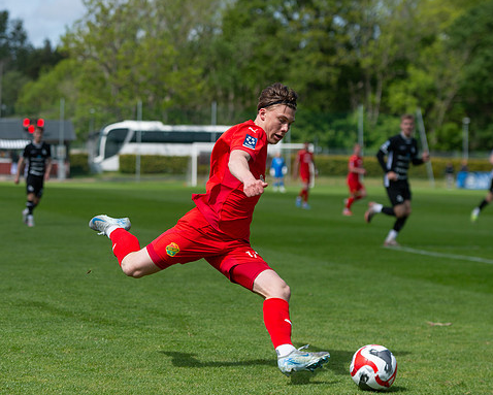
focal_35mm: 129
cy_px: 197
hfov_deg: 14.9
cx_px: 200
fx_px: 1883
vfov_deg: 12.0
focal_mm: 105
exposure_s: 1/1600
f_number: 4
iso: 125
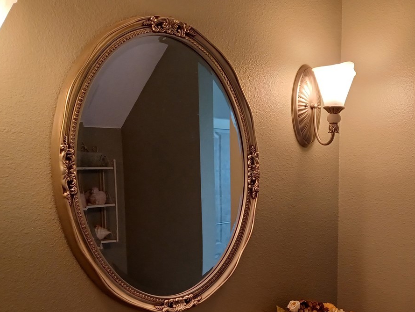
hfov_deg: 40.6
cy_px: 248
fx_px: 540
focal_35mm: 45
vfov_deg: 31.4
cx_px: 324
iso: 400
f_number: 1.8
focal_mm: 4.6
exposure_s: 1/60
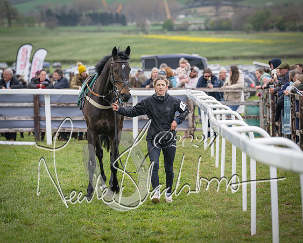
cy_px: 124
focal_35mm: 197
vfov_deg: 7.9
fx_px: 1765
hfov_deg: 9.8
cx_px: 129
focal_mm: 170
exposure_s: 1/1250
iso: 400
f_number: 4.5
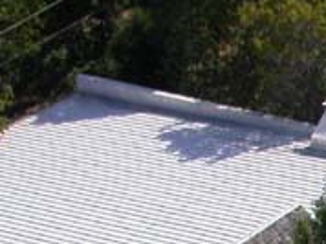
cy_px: 389
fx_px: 1608
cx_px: 689
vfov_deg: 8.4
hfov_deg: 10.5
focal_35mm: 171
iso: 100
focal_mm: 7.85
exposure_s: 1/346
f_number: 6.7
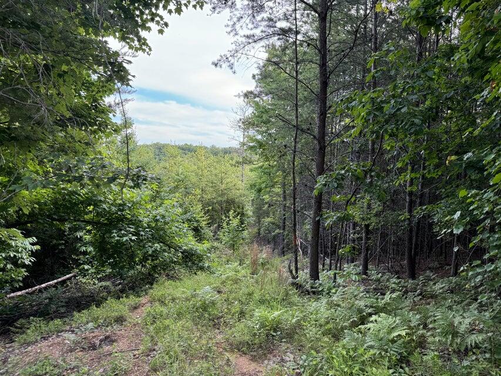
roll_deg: -0.4
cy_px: 188
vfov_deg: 56.8
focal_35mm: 24
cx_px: 250
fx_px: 347
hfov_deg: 71.6
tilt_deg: -6.1
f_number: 1.78
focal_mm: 6.76
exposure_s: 1/200
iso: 64
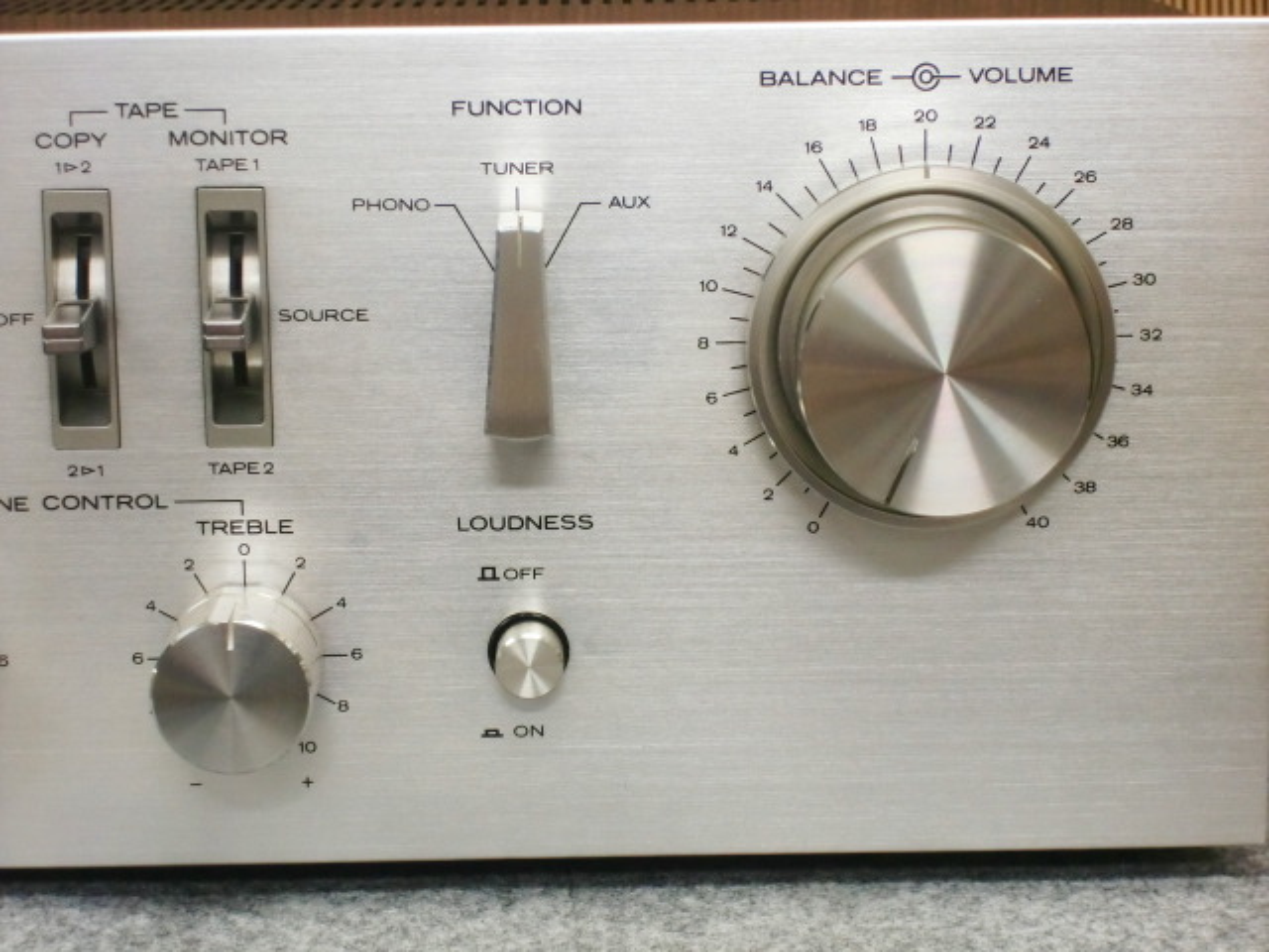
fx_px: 3409
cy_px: 476
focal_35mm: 93
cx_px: 634
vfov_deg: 15.9
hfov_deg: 21.1
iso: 400
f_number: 5.2
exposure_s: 1/40
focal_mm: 16.5
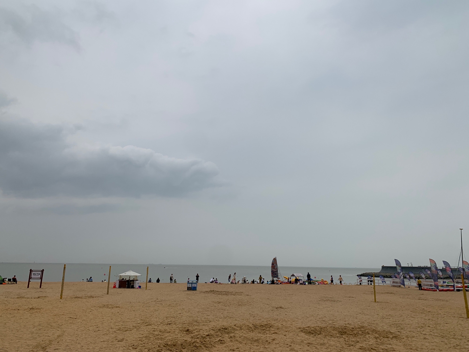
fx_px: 352
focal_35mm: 26
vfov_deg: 53.1
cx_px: 234
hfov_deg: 67.3
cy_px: 176
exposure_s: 1/1468
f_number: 1.8
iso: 25
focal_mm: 4.25
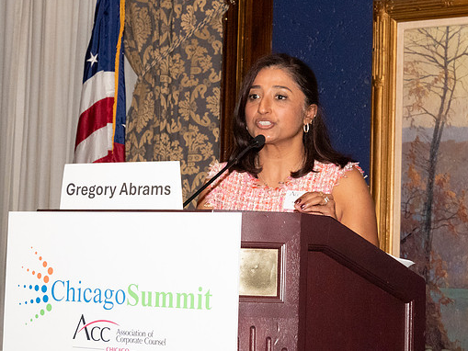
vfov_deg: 16.1
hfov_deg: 21.3
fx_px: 1244
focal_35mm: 92
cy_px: 174
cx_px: 251
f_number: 11
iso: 8000
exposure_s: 1/125
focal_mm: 56
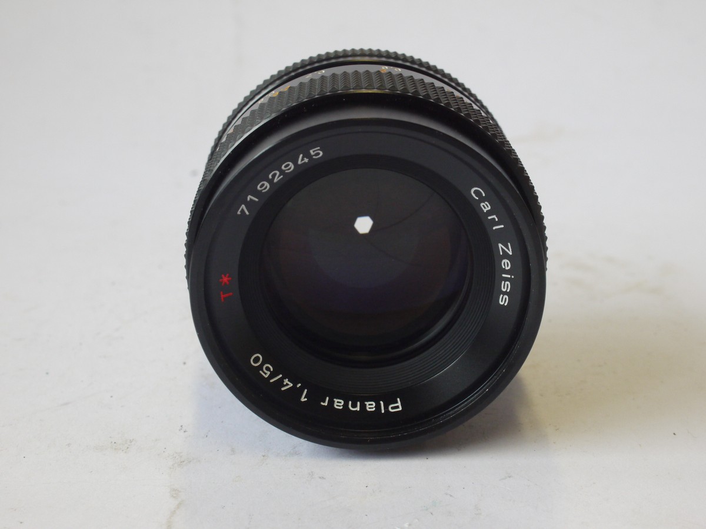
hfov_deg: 32.2
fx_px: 1224
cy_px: 264
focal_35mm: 60
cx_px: 353
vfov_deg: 24.4
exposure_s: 1/80
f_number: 9
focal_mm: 30
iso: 800
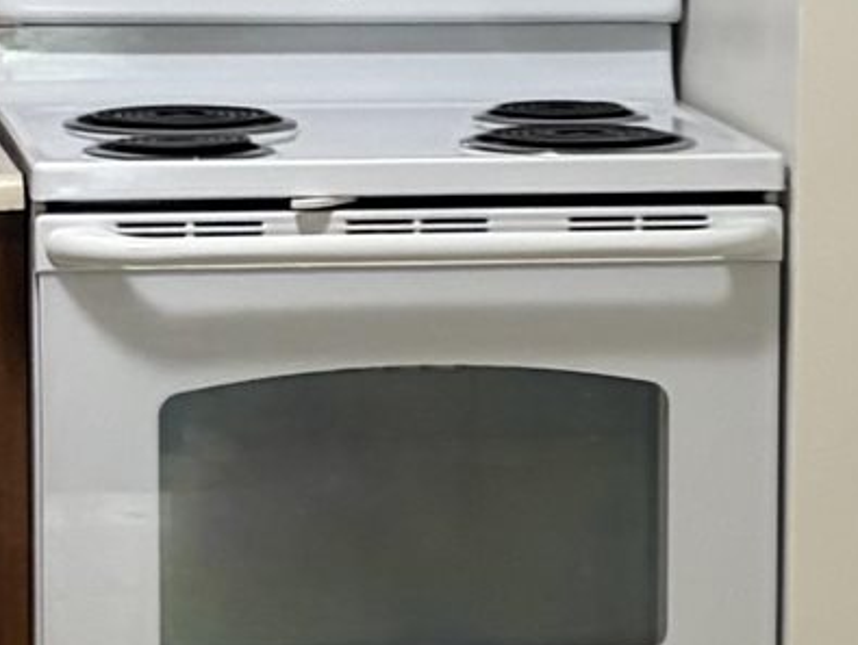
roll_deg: -1.5
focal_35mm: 202
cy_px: 358
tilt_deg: -7.4
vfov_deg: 7.4
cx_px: 851
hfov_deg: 9.7
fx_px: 5011
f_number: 1.6
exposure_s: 1/60
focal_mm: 5.96
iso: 160
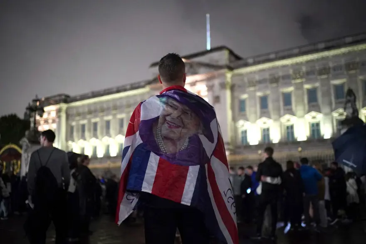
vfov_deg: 37.8
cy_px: 122
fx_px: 356
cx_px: 183
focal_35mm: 35
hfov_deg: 54.5
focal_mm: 35
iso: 8000
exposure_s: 1/40
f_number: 1.8
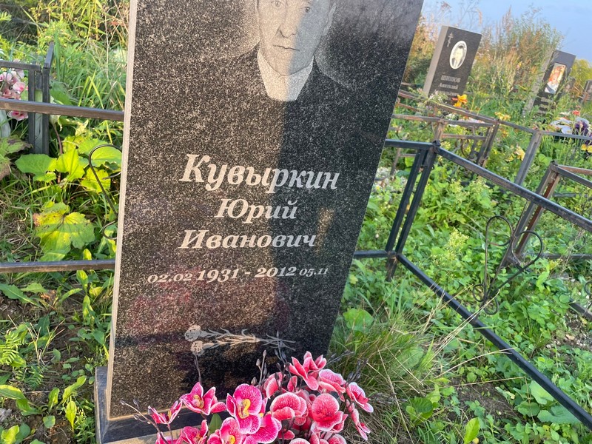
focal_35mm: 26
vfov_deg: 53.1
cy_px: 222
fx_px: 445
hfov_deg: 67.3
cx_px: 296
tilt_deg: -24.1
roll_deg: -12.8
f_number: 1.6
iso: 32
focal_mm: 4.2
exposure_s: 1/157
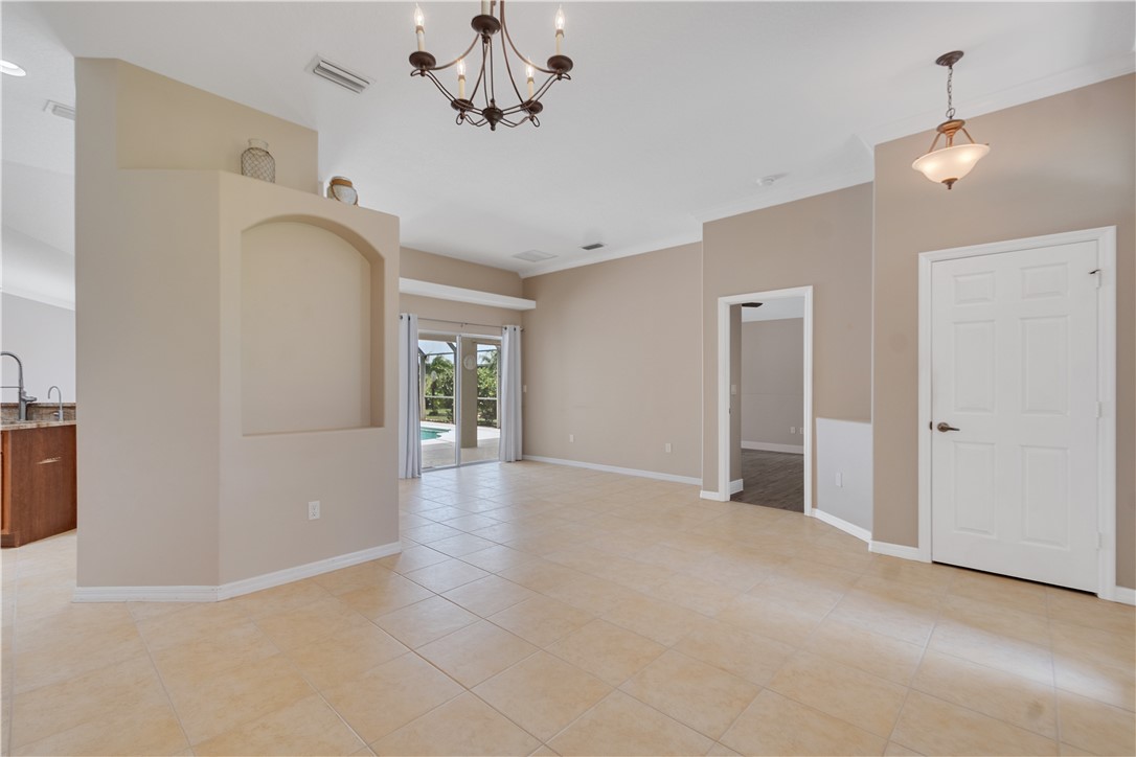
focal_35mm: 15
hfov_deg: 100.4
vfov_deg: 77.3
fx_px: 473
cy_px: 378
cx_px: 568
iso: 320
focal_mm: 10
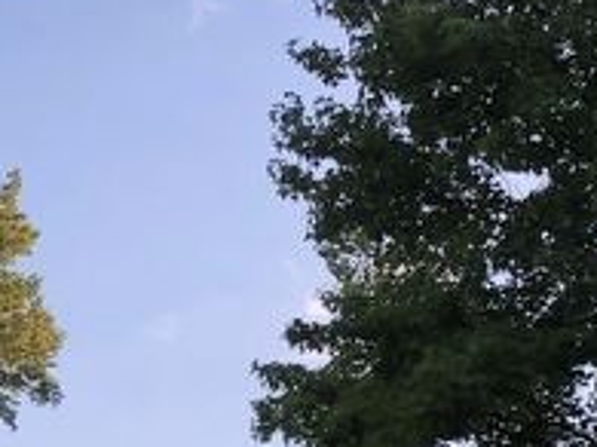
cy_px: 591
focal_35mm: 115
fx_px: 1982
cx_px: -199
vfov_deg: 12.4
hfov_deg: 16.1
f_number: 1.8
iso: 20
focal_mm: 4
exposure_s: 1/121
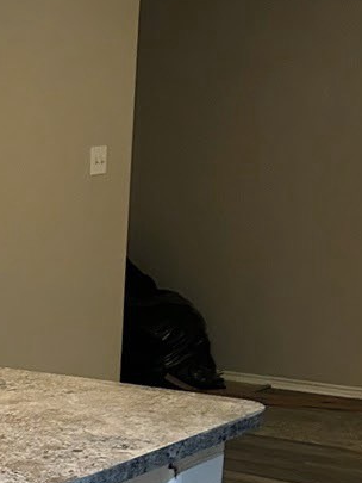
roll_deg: -1.3
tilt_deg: -19.0
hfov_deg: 18.2
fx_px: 1045
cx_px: -118
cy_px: 517
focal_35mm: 75
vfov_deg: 24.4
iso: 400
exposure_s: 1/60
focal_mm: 5.7
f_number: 1.5
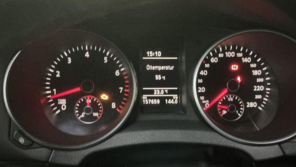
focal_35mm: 34
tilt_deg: -23.4
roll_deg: -1.5
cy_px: 88
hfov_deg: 58.0
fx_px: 267
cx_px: 153
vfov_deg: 34.7
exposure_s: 1/17
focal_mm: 3
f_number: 1.8
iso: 640
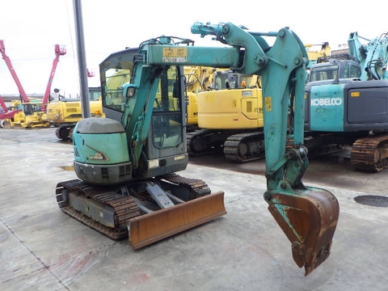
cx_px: 194
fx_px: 314
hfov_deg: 63.4
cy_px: 146
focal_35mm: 28
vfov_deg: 49.7
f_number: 4.2
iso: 125
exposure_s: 1/160
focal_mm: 5
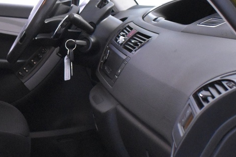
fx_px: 610
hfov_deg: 21.4
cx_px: 25
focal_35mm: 93
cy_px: 94
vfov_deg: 14.7
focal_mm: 18
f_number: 3.5
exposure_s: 1/30
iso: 3200
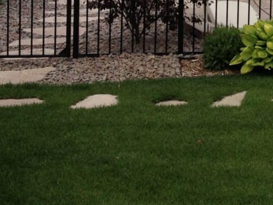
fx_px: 1064
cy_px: -105
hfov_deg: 14.0
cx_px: 359
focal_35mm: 135
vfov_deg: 10.6
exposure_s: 1/600
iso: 64
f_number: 2.4
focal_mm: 4.28
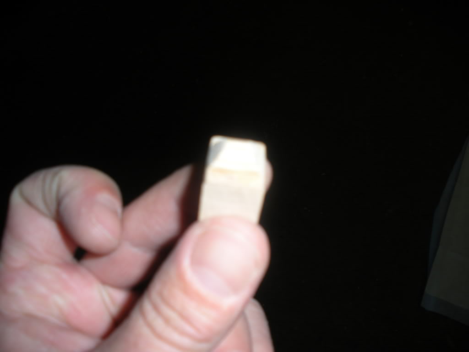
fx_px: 488
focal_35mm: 36
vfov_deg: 39.7
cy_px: 176
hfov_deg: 51.4
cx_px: 234
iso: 64
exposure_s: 1/60
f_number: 3.5
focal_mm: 6.3
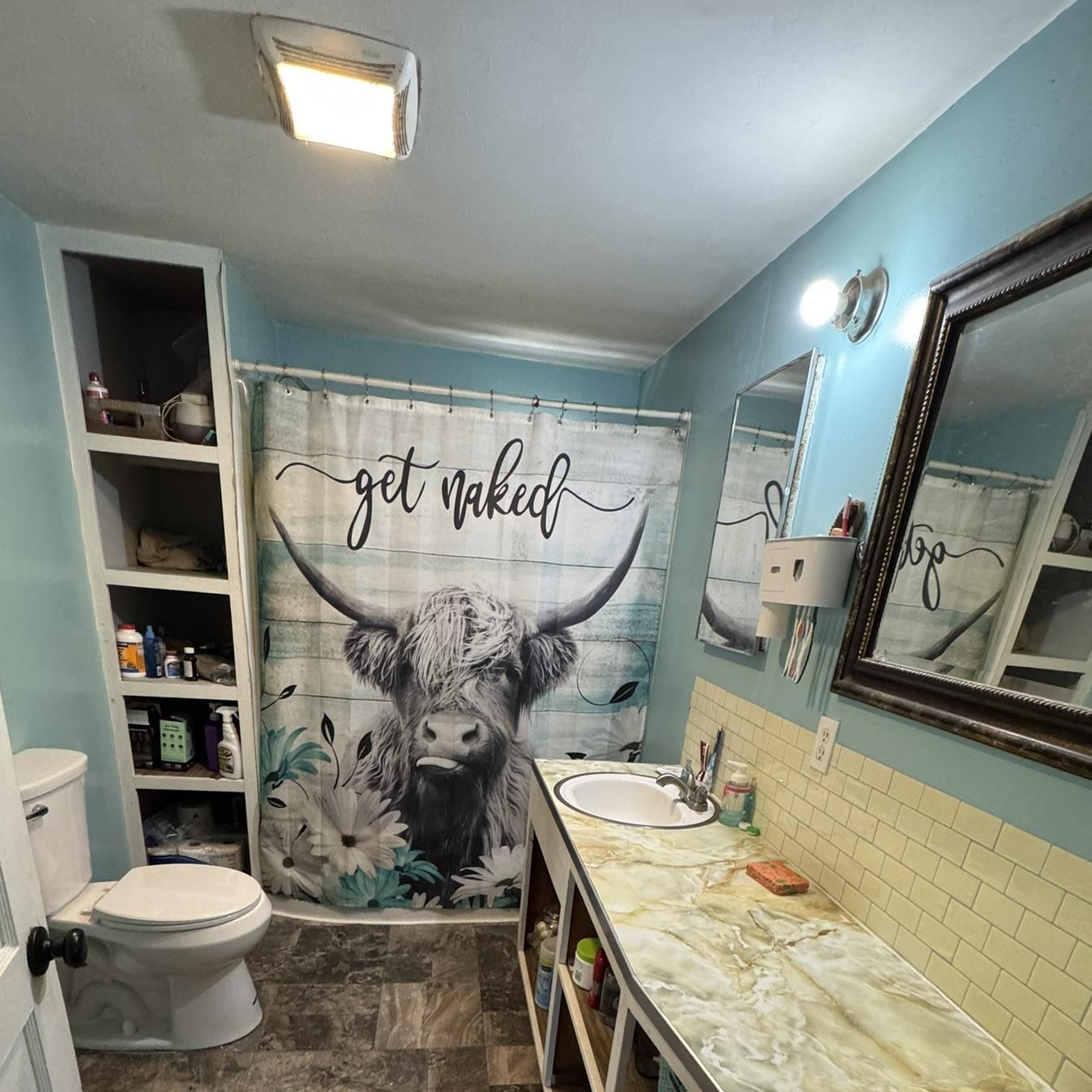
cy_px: 828
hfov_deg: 77.7
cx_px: 535
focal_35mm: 19
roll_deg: -4.7
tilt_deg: -21.3
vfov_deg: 71.9
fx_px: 678
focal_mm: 2.22
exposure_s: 1/60
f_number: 2.2
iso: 640
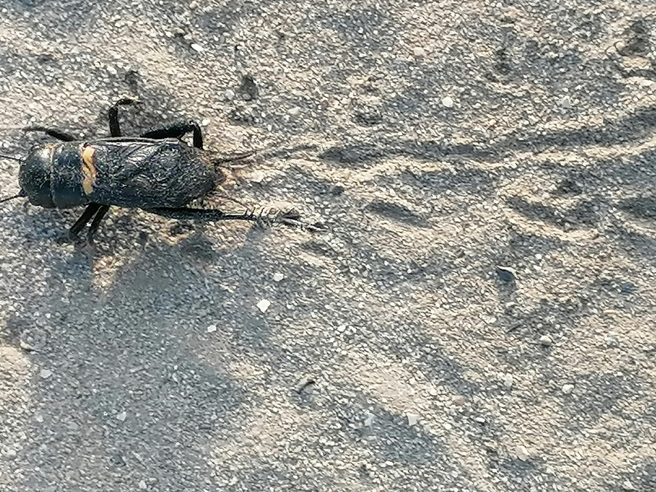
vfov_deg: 13.2
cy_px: 246
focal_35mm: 112
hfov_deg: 17.6
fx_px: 2123
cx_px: 328
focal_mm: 4.75
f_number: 1.8
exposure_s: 1/214
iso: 50
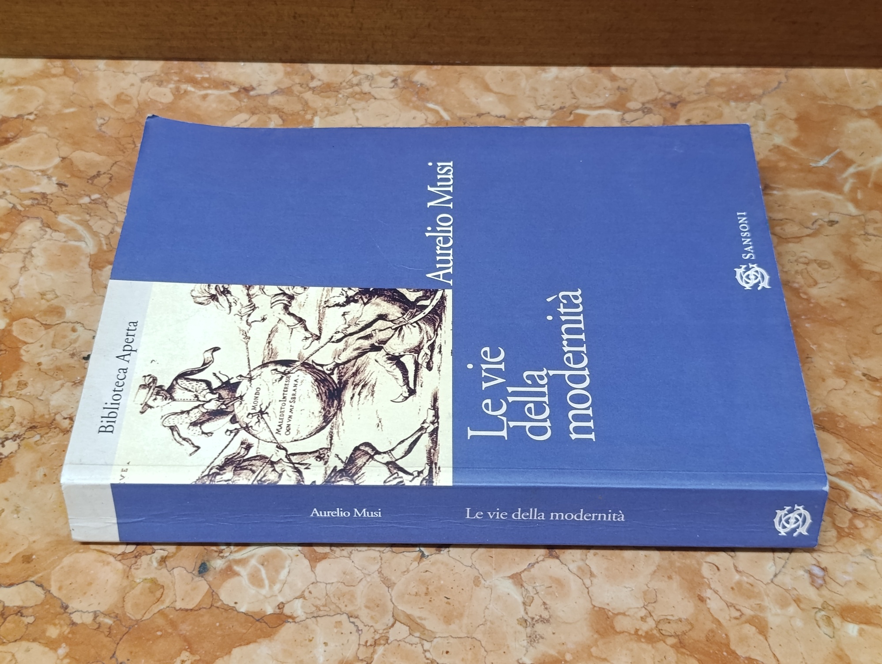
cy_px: 332
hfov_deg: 41.2
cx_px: 441
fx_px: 1174
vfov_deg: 31.6
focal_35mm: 46
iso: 1131
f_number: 1.65
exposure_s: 1/50
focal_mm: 6.11
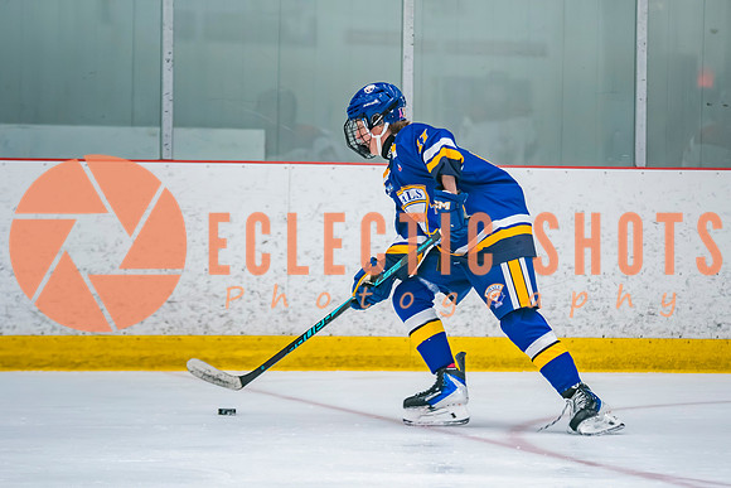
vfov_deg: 4.9
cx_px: 391
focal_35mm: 278
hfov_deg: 7.4
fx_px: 5644
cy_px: 163
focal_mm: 200
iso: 2500
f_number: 2.8
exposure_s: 1/640
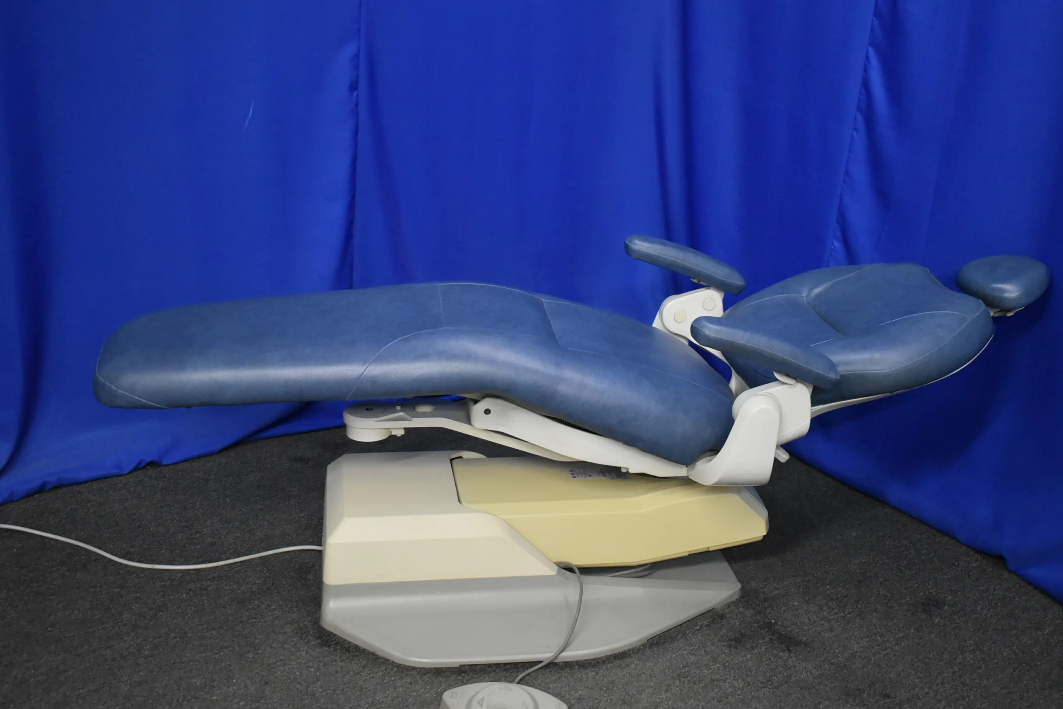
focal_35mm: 39
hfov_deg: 50.1
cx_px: 538
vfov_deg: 34.6
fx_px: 1137
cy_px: 347
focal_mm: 25
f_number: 4
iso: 2500
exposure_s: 1/125
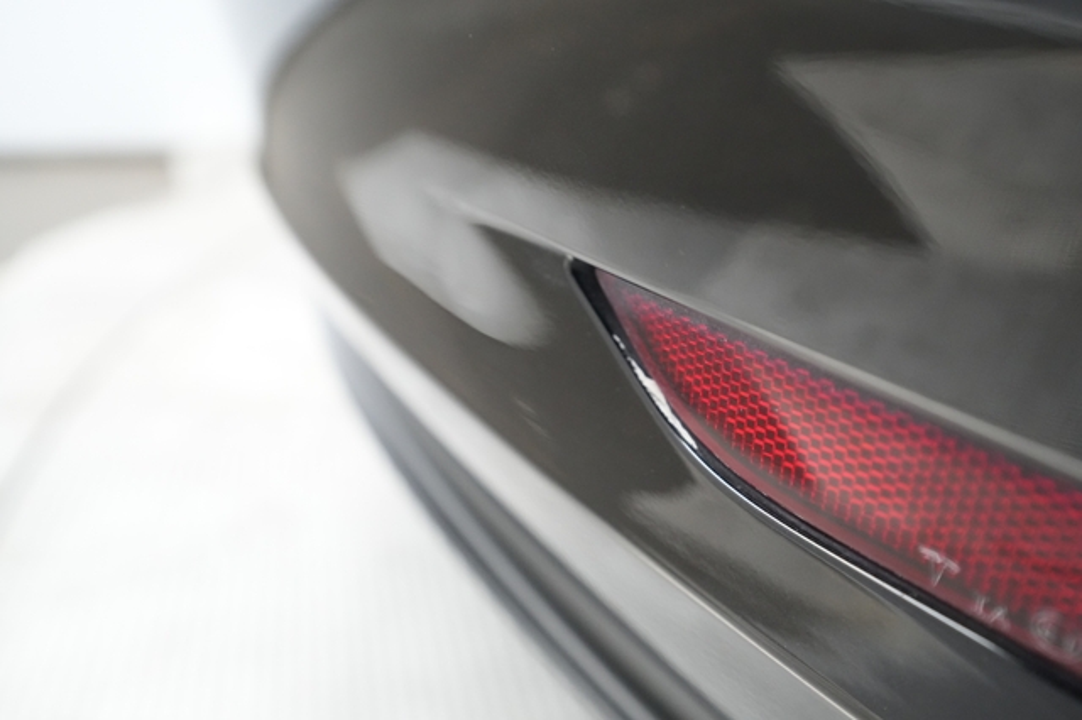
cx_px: 541
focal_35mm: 28
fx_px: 841
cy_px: 360
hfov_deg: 65.5
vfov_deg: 46.4
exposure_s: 1/100
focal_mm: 28
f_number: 4.5
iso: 6400
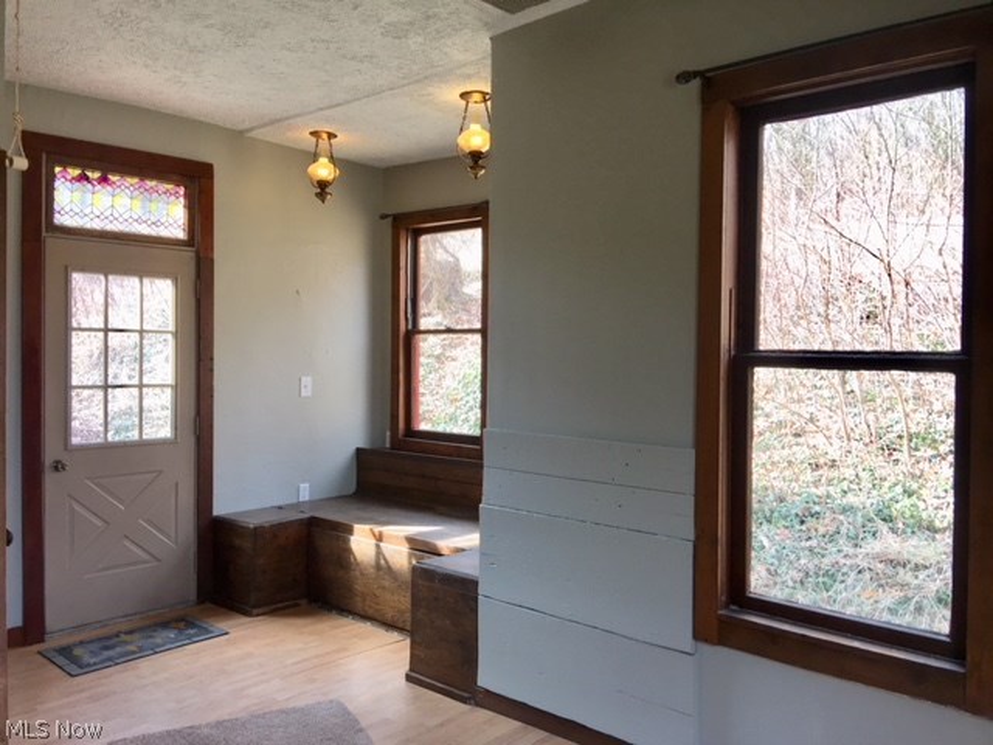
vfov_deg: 48.2
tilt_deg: -0.1
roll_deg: -0.4
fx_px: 832
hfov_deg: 61.7
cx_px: 496
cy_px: 372
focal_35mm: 29
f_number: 2.2
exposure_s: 1/120
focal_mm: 4.15
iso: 40
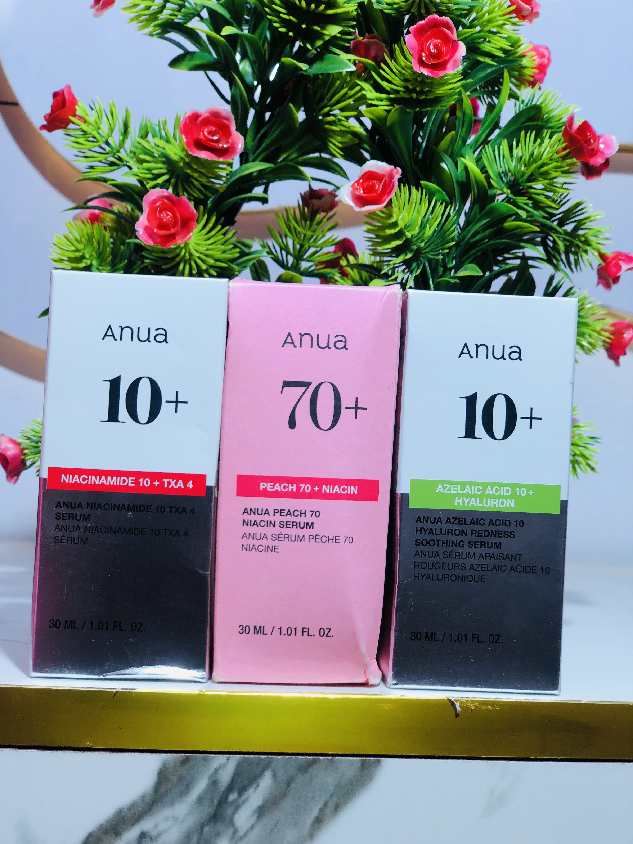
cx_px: 316
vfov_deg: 36.8
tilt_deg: +0.4
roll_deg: -2.6
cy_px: 422
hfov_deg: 28.0
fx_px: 1268
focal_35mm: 52
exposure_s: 1/184
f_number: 2.4
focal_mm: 6
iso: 16
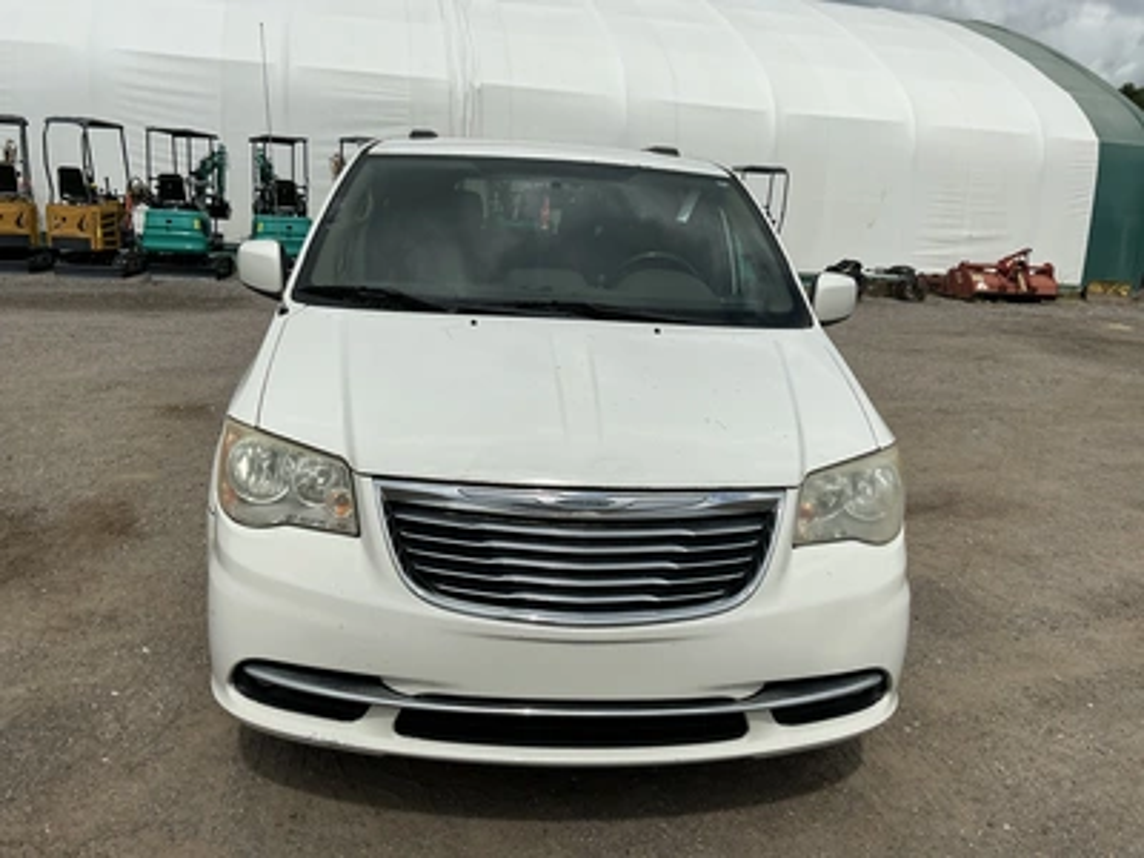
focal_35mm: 28
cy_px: 429
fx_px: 925
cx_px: 572
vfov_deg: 49.7
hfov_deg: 63.4
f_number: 1.8
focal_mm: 3
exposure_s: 1/4785
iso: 25
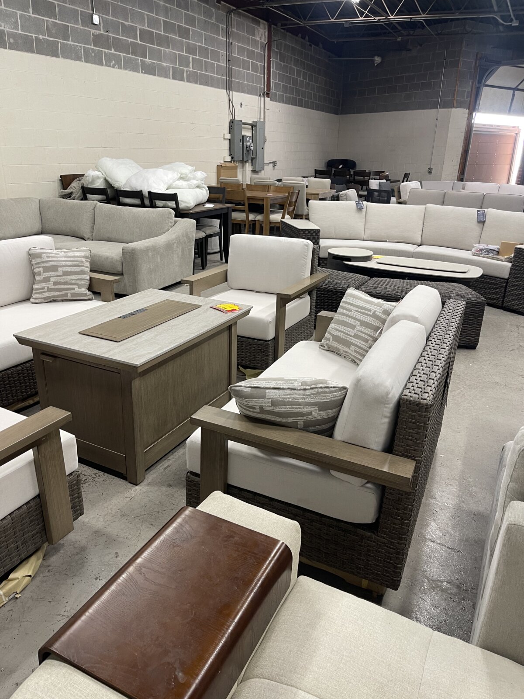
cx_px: 262
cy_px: 350
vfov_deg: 69.4
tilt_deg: -21.1
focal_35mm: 25
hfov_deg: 54.9
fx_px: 505
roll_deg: -1.6
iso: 100
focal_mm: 5.1
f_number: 1.6
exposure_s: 1/60
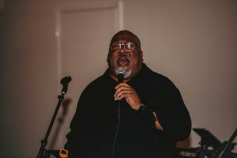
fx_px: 1317
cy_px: 79
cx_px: 118
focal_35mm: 200
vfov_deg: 6.9
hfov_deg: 10.3
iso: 500
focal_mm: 200
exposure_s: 1/80
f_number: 3.2
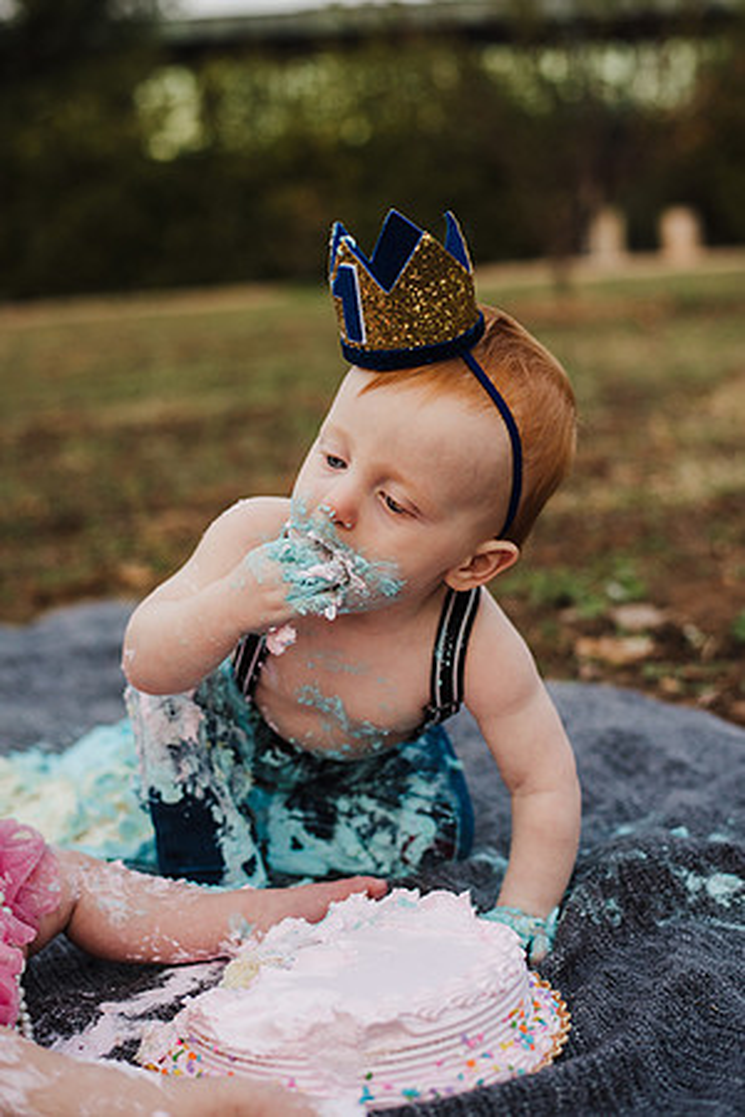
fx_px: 1552
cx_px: 372
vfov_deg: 39.6
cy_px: 558
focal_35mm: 50
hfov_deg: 27.0
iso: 400
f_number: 2.8
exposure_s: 1/500
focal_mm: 50
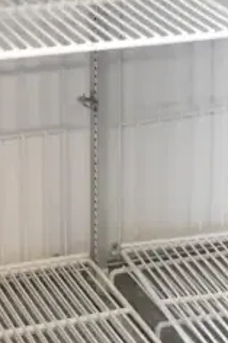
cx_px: -91
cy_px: -97
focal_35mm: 134
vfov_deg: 14.7
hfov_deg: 10.0
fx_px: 1274
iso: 6400
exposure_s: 1/160
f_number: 6.3
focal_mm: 23
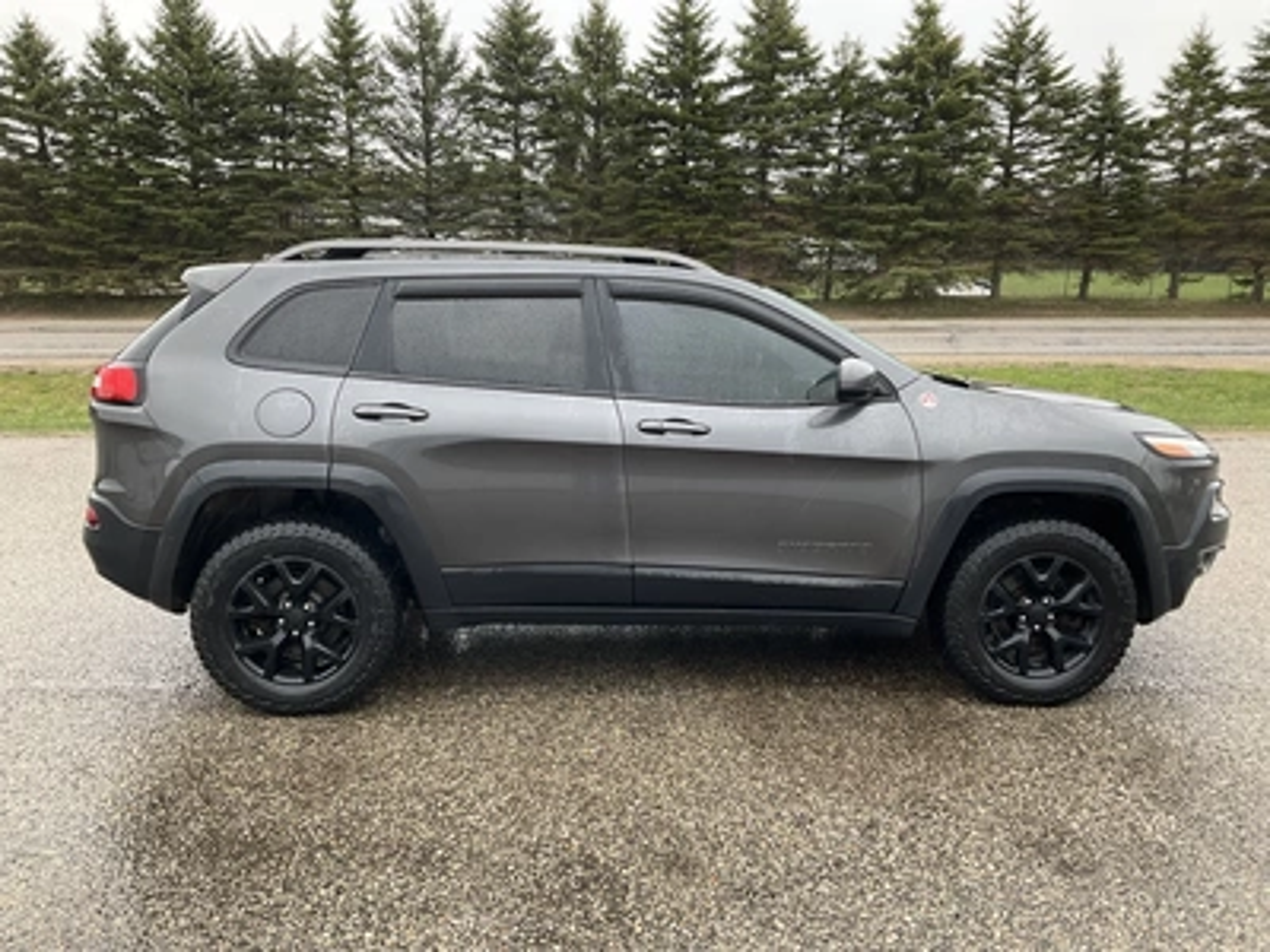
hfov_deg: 61.7
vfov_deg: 48.2
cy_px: 476
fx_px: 1064
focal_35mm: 29
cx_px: 635
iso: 40
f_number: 1.8
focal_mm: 3
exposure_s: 1/122
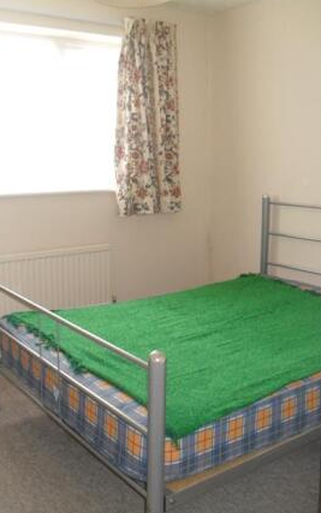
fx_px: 532
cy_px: 255
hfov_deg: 33.5
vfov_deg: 51.5
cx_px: 132
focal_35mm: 38
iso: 160
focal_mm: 6.2
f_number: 2.8
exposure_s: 1/45
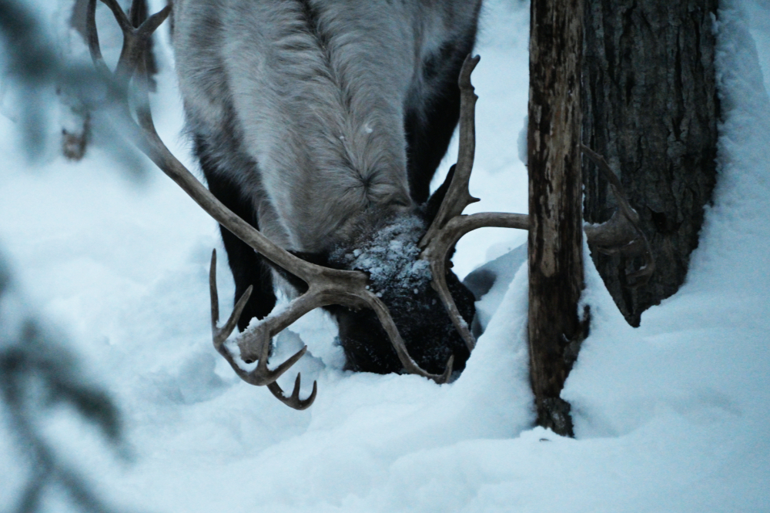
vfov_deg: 4.6
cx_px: 385
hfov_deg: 6.9
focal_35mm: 300
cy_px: 256
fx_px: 6414
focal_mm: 300
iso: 2500
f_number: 5.6
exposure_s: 1/320
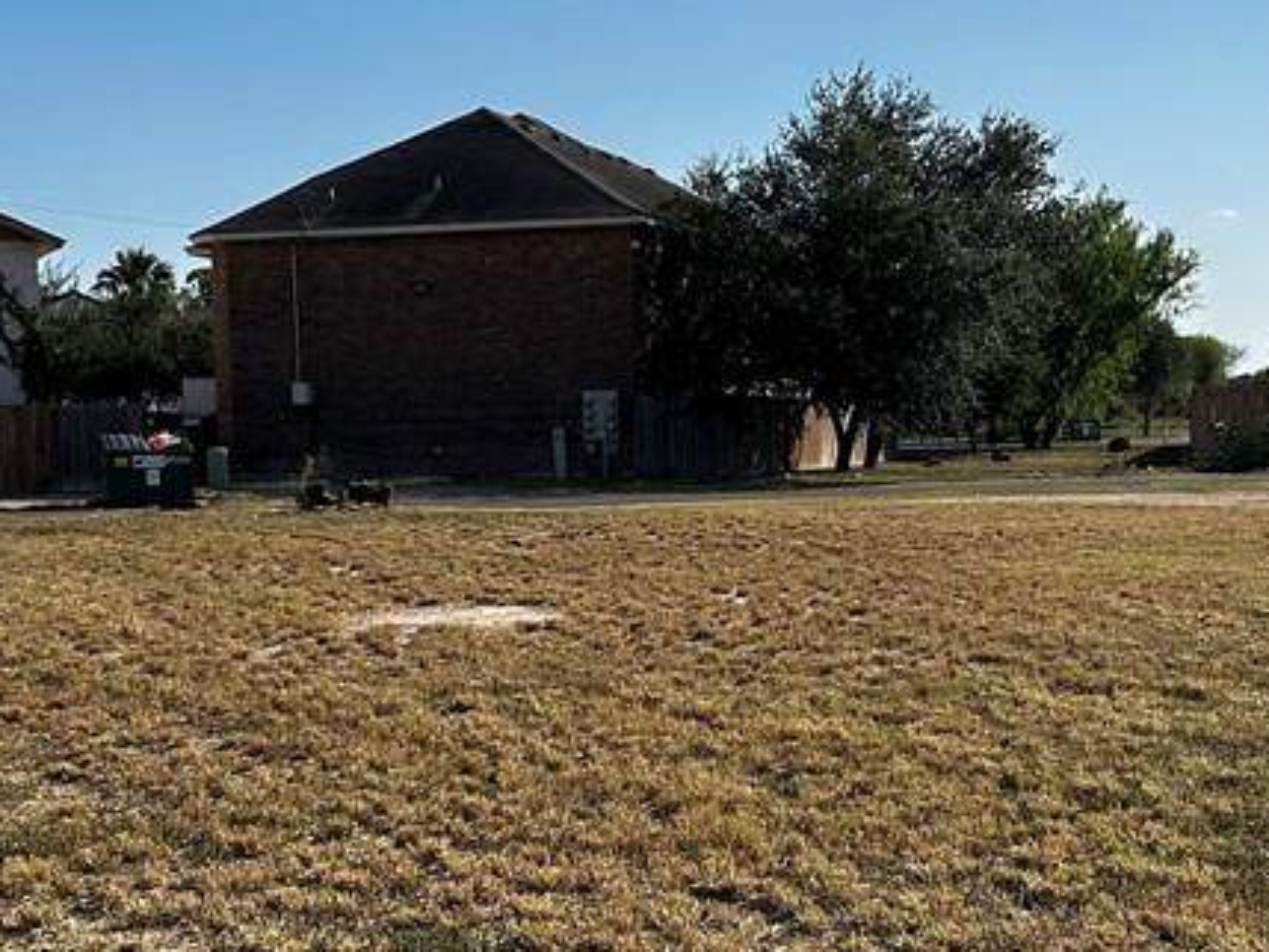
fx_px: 2274
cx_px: 698
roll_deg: +1.1
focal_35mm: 62
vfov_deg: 23.6
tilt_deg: -3.4
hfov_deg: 31.2
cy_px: 562
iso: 50
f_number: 1.5
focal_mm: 5.7
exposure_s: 1/5319
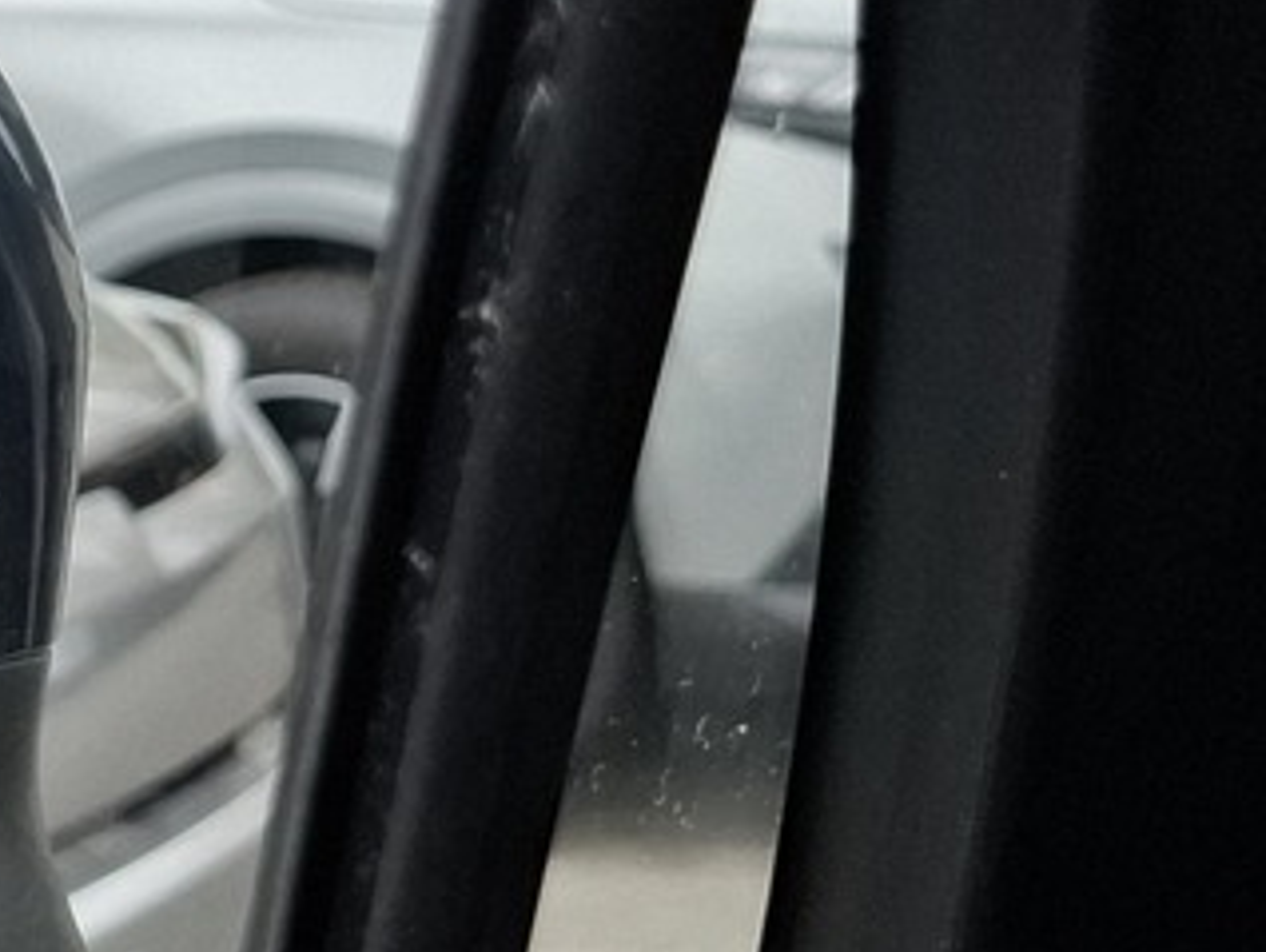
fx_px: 3806
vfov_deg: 14.2
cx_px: -637
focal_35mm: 104
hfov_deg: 17.1
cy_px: 402
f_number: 1.8
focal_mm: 5.54
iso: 50
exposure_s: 1/381
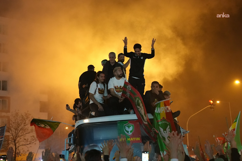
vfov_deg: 19.5
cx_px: 121
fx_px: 471
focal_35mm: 70
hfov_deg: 28.8
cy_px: 80
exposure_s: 1/160
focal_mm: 70
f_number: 4
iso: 12800
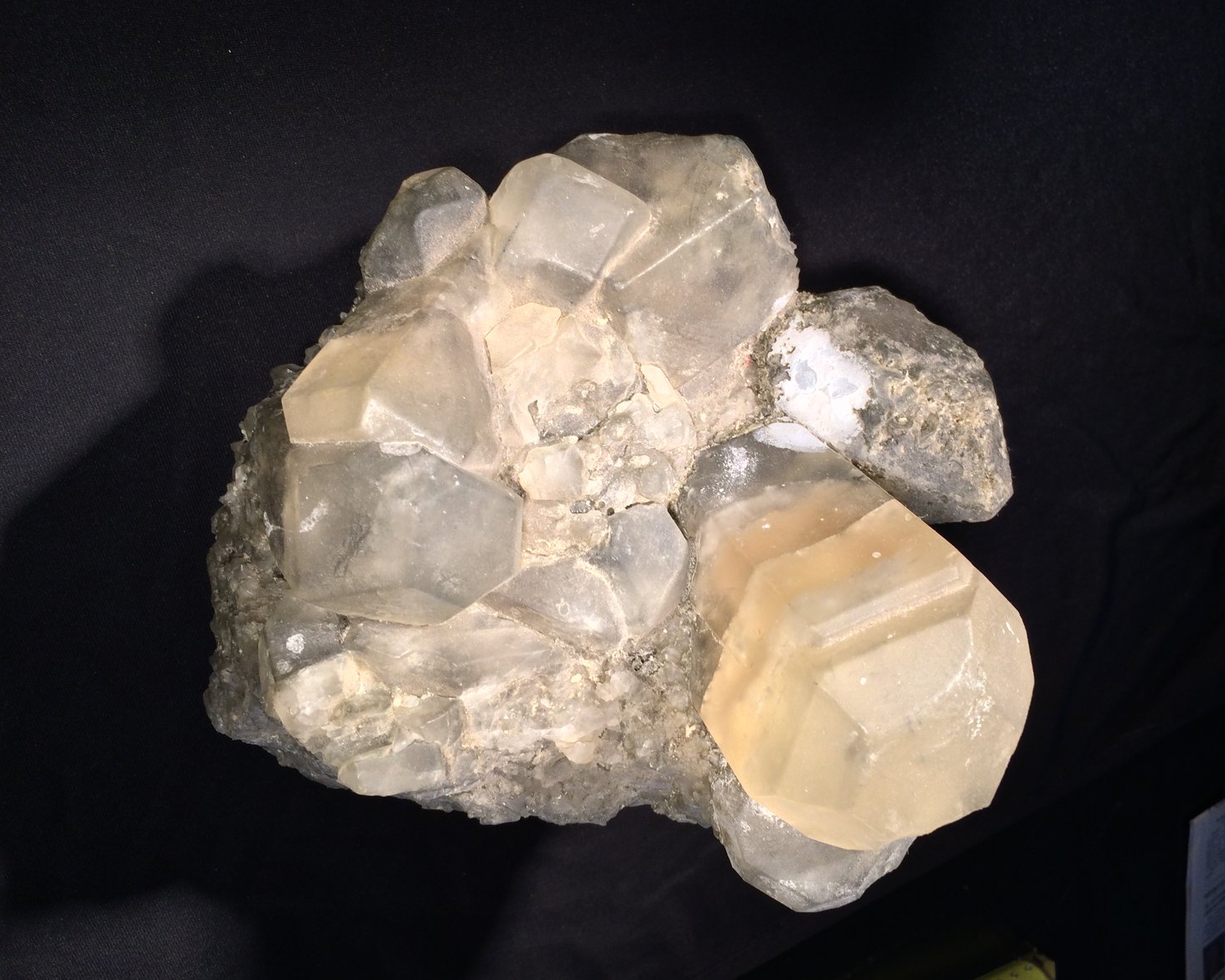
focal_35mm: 31
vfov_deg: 47.1
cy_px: 482
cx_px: 668
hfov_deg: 57.1
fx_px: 1124
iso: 40
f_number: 2.2
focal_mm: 4.15
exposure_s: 1/60
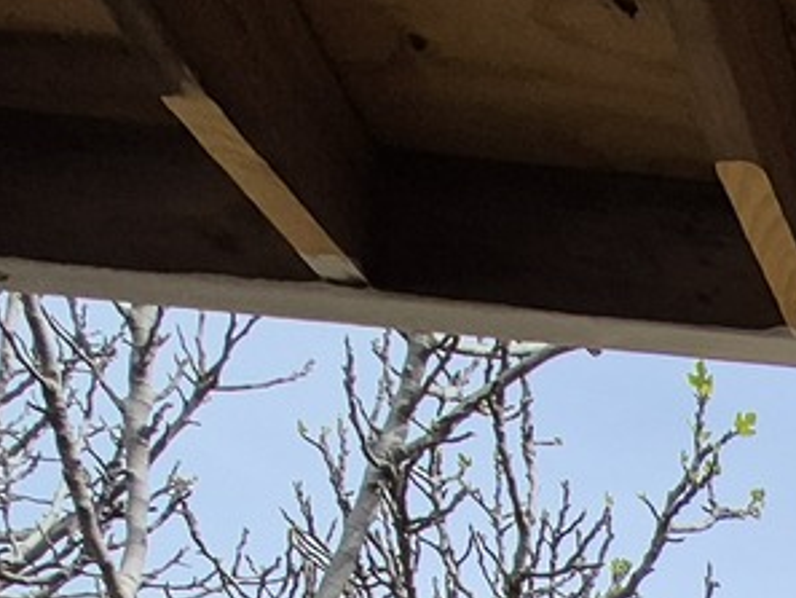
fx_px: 1449
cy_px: 1424
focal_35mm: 63
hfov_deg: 20.8
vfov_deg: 14.8
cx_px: 1445
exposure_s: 1/2024
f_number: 2.2
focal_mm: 1.74
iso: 50
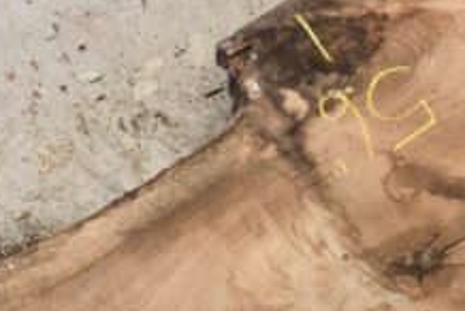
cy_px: 231
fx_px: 711
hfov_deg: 35.2
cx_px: 363
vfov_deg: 24.4
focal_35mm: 55
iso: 400
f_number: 6.3
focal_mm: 30
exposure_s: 1/160
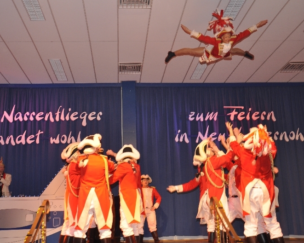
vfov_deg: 35.2
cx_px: 132
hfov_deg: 43.2
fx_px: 383
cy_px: 122
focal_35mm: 43
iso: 400
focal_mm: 25
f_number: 5
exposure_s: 1/60
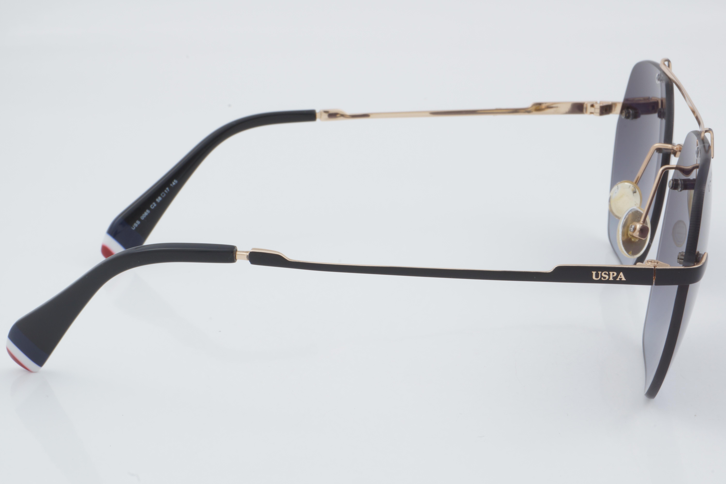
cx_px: 363
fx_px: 1512
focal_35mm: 75
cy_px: 242
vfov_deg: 18.2
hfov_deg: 27.0
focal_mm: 50
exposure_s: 1/3
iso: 100
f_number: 32
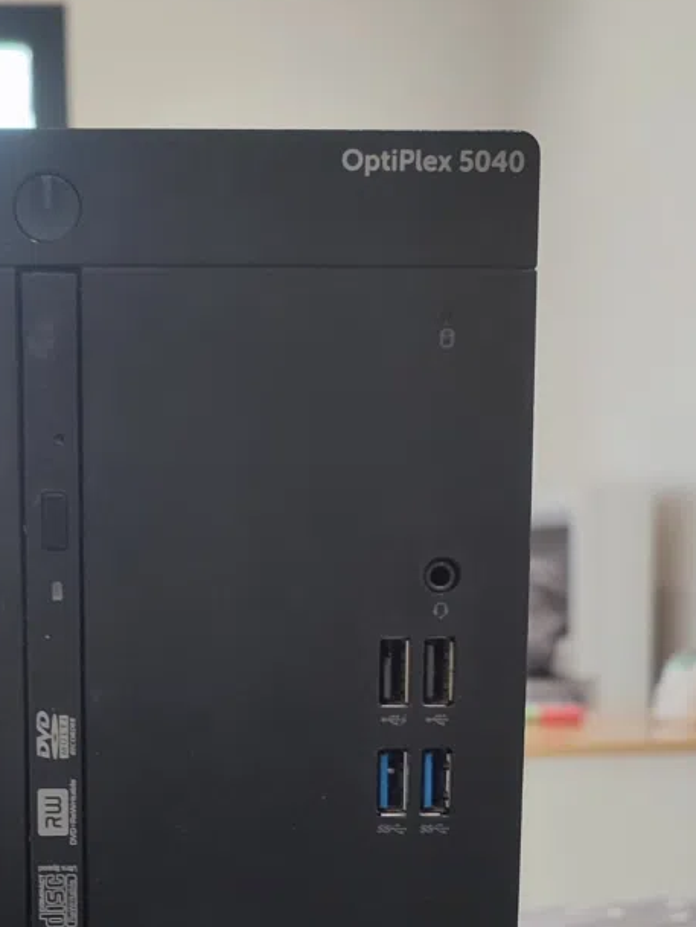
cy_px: 797
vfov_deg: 32.9
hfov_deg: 25.7
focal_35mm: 56
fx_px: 1501
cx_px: 139
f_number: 1.9
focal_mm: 6.04
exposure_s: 1/33
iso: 129
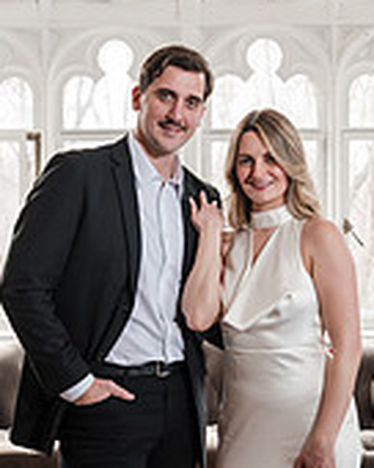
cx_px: 209
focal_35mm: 109
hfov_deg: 14.1
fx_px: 1508
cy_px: 281
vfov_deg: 17.6
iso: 640
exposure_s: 1/250
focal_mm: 44
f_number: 4
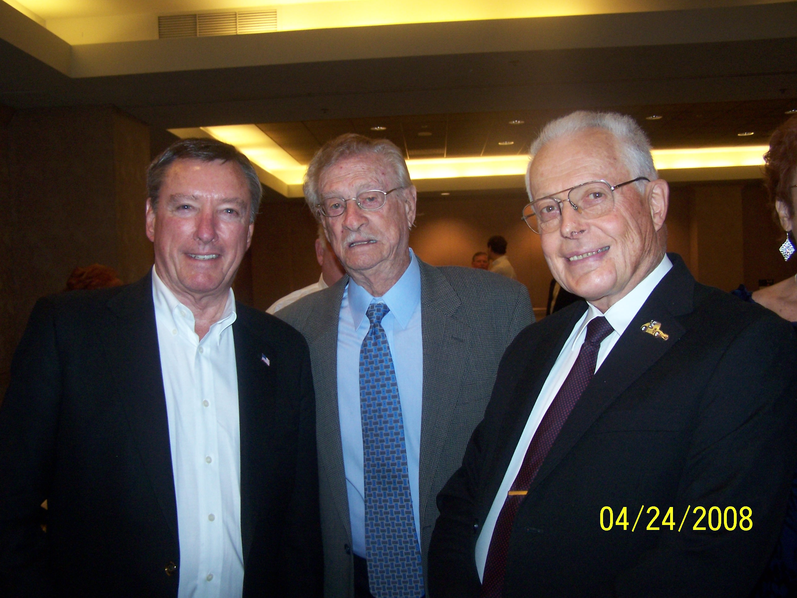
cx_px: 398
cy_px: 299
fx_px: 875
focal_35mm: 38
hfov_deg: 49.0
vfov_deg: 37.7
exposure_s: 1/60
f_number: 2.8
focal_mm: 6.3
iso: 140
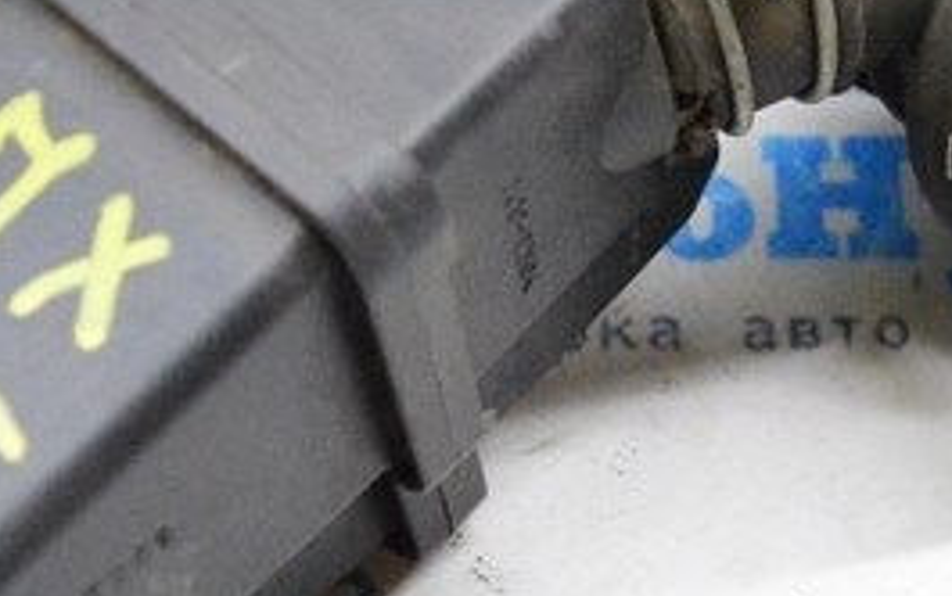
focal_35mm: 118
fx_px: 3063
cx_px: 733
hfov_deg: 17.5
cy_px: 110
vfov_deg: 11.1
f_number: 3.5
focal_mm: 20
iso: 6400
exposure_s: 1/500
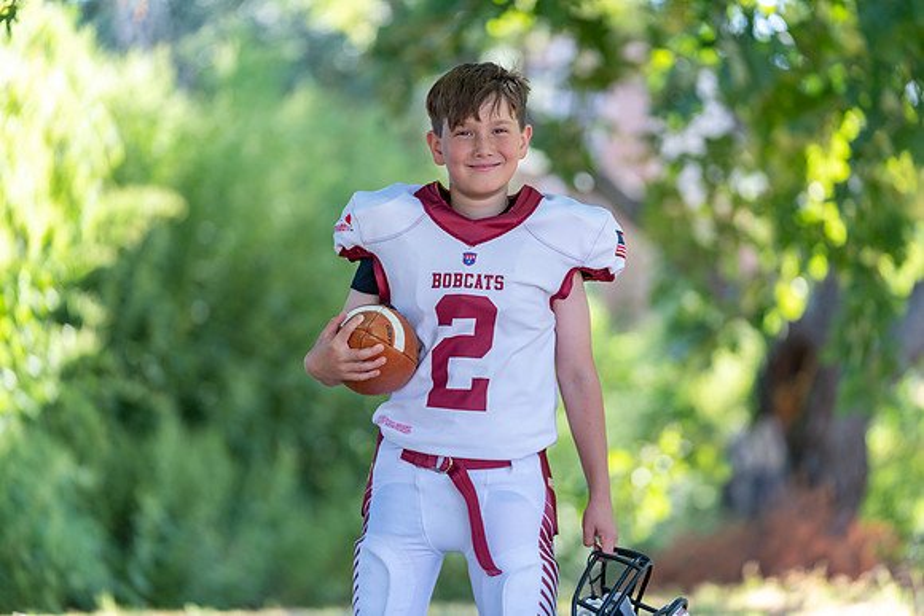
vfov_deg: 9.8
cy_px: 308
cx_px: 462
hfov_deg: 14.7
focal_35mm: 140
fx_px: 3594
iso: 200
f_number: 2.8
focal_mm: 140
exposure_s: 1/320
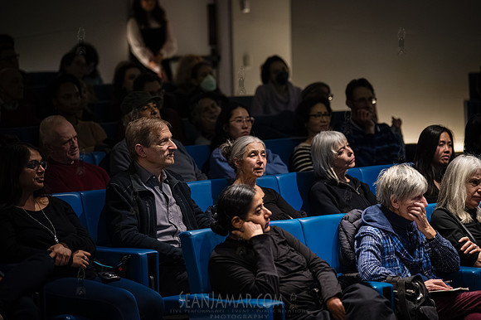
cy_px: 160
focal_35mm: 123
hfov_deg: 16.7
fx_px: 1642
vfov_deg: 11.1
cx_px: 240
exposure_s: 1/400
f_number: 2.8
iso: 8000
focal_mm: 123
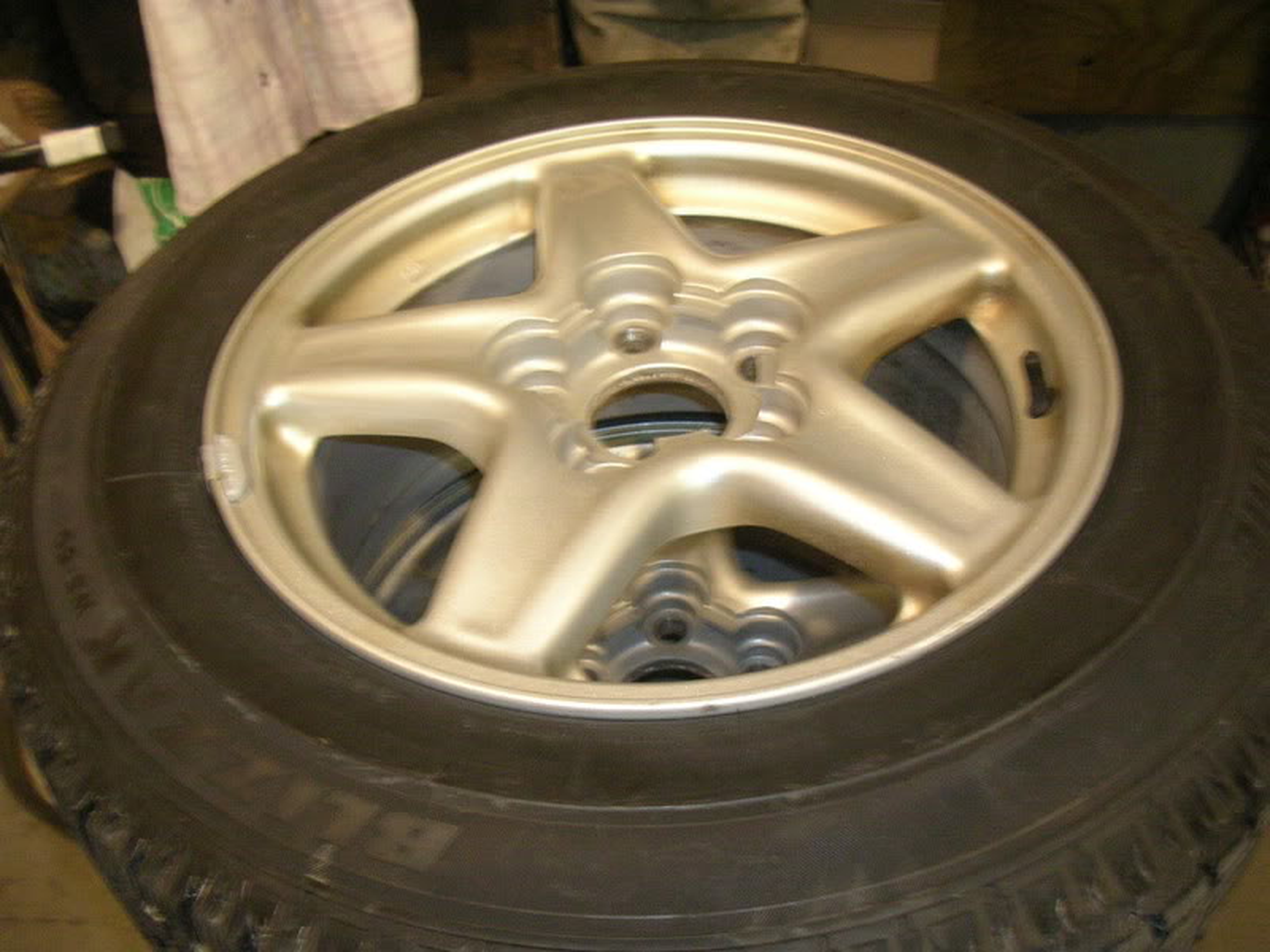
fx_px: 1394
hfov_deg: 49.0
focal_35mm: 38
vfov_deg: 37.7
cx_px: 635
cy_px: 476
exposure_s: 1/10.1
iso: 200
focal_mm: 5.8
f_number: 2.8
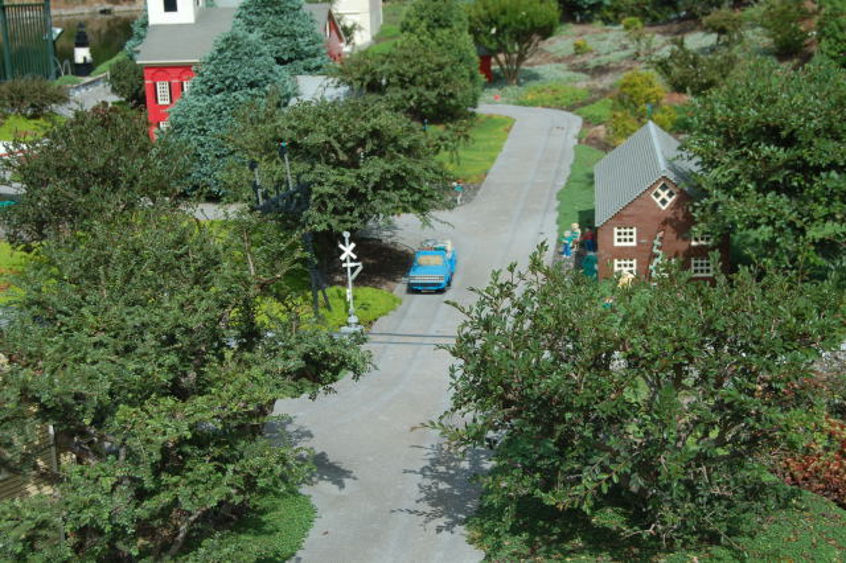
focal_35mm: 60
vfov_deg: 22.6
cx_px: 423
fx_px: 1409
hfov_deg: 33.4
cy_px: 282
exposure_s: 1/200
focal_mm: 40
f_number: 7.1
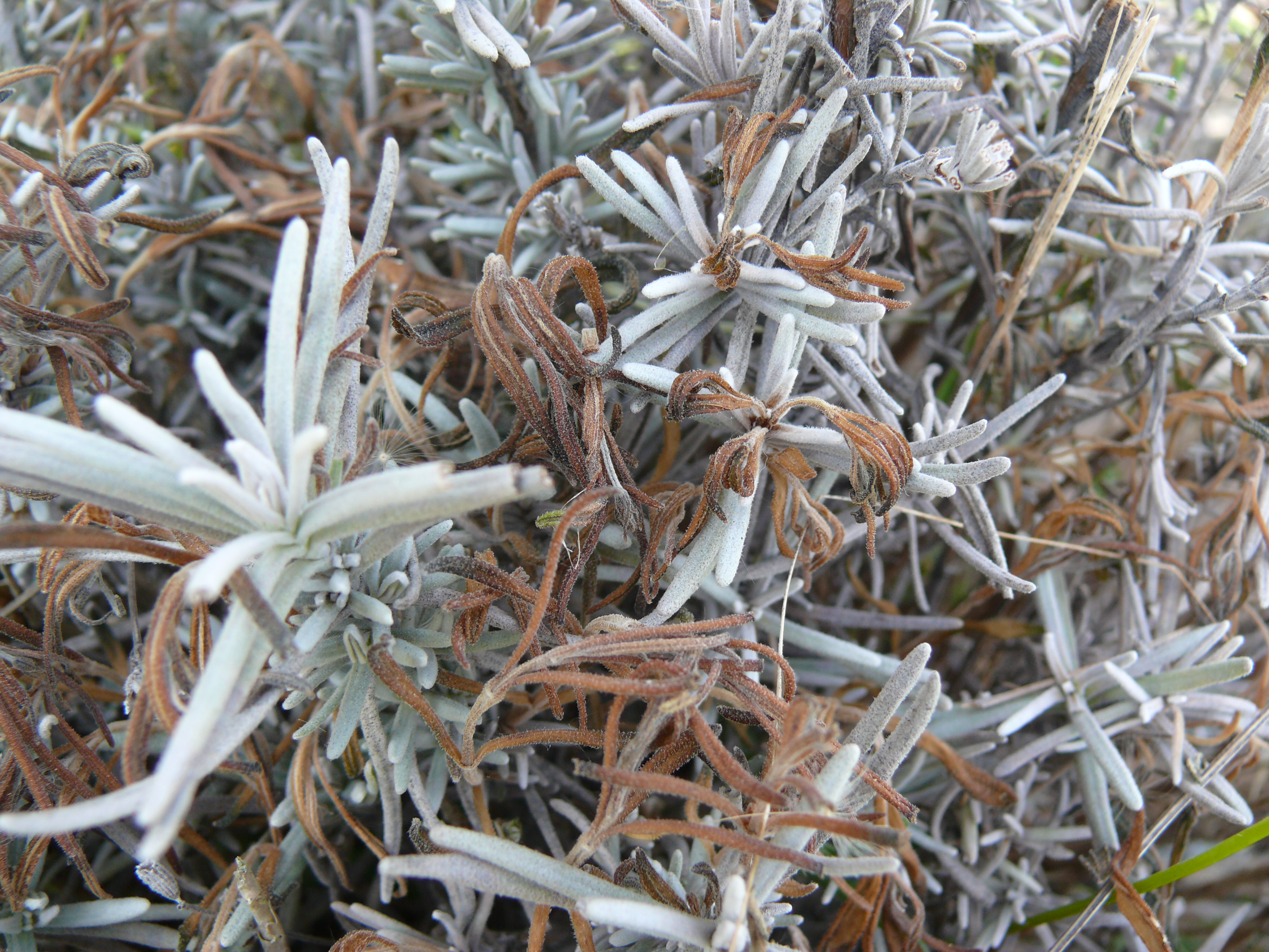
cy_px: 476
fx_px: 1283
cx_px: 634
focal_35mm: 35
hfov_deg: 52.6
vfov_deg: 40.7
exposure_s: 1/100
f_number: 3.6
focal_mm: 7.4
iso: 100
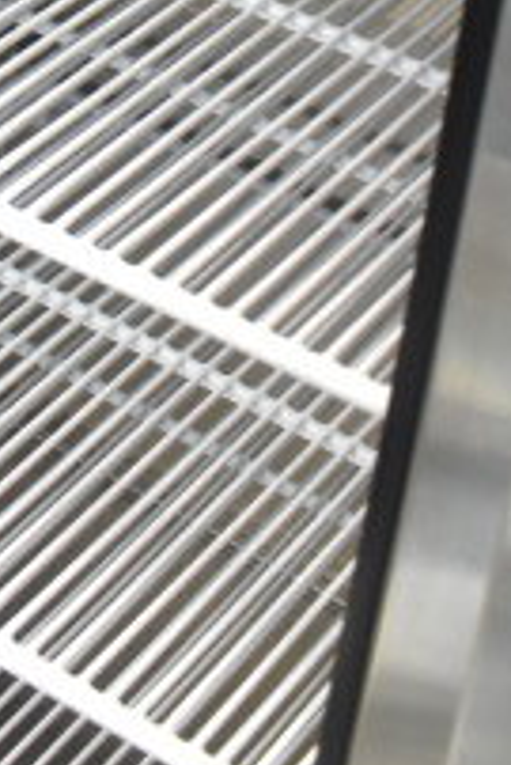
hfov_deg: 10.9
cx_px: -185
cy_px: -604
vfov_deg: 14.7
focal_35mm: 122
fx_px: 2593
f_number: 3.5
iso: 900
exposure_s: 1/30
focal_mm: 18
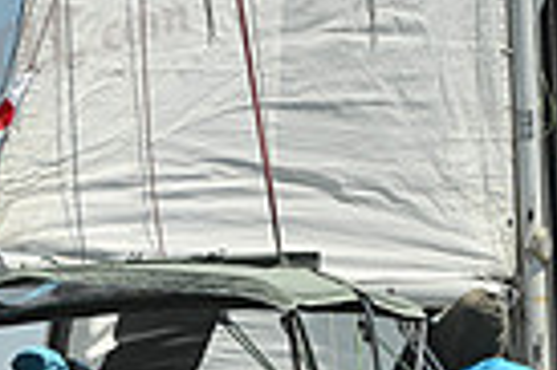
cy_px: 230
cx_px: 403
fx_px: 4590
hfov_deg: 6.9
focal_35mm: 297
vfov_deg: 4.6
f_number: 11
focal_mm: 70
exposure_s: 1/1000
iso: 320
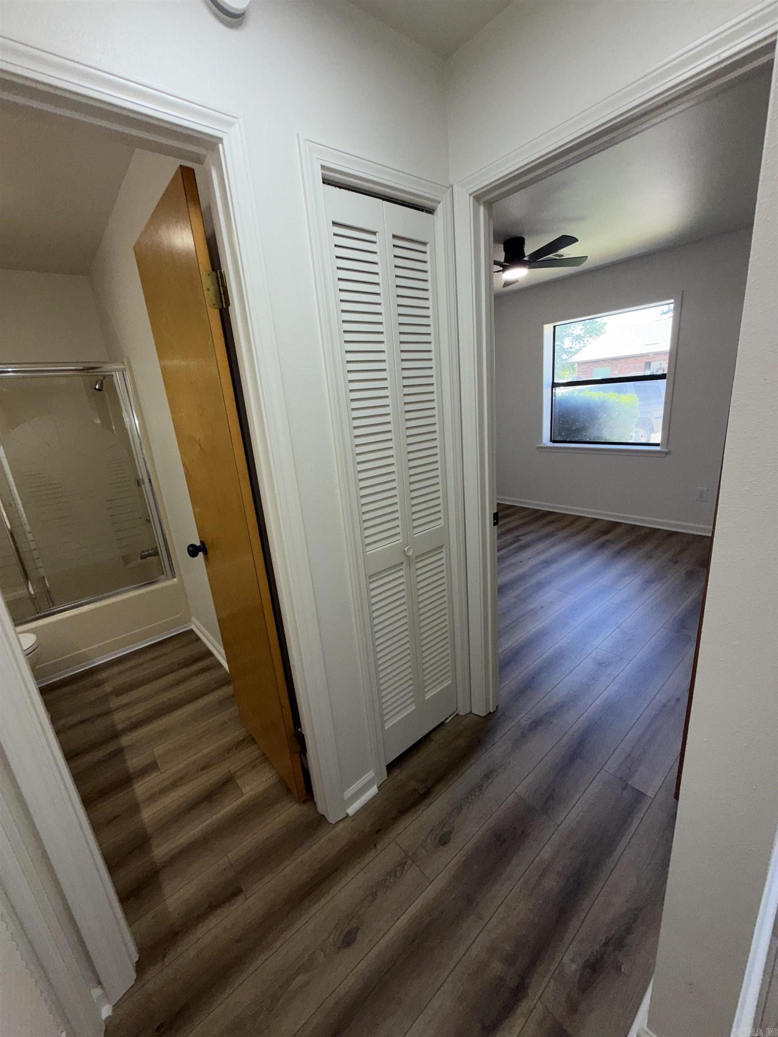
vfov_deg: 102.1
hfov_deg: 85.7
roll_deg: +5.1
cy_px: 518
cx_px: 389
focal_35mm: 14
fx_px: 420
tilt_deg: -15.6
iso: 50
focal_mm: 2.22
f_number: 2.2
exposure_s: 1/120
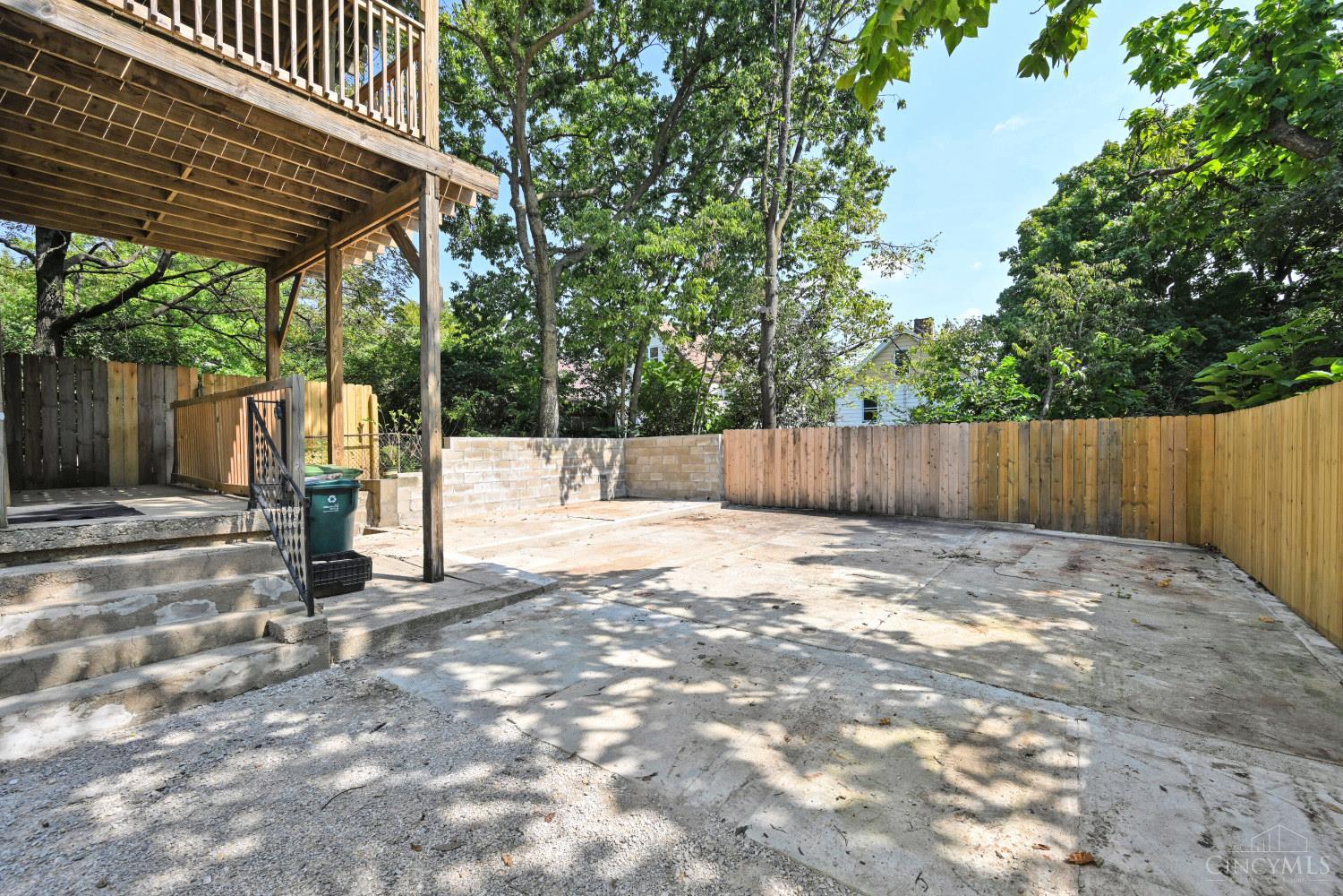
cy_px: 448
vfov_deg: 81.2
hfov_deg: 104.3
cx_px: 672
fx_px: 522
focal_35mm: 14
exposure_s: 1/200
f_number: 8
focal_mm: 14
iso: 100
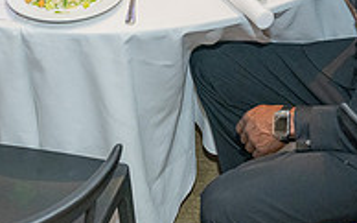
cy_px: -73
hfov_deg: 28.1
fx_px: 710
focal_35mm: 73
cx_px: 120
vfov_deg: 16.7
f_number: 2.8
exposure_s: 1/200
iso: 2000
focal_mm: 24
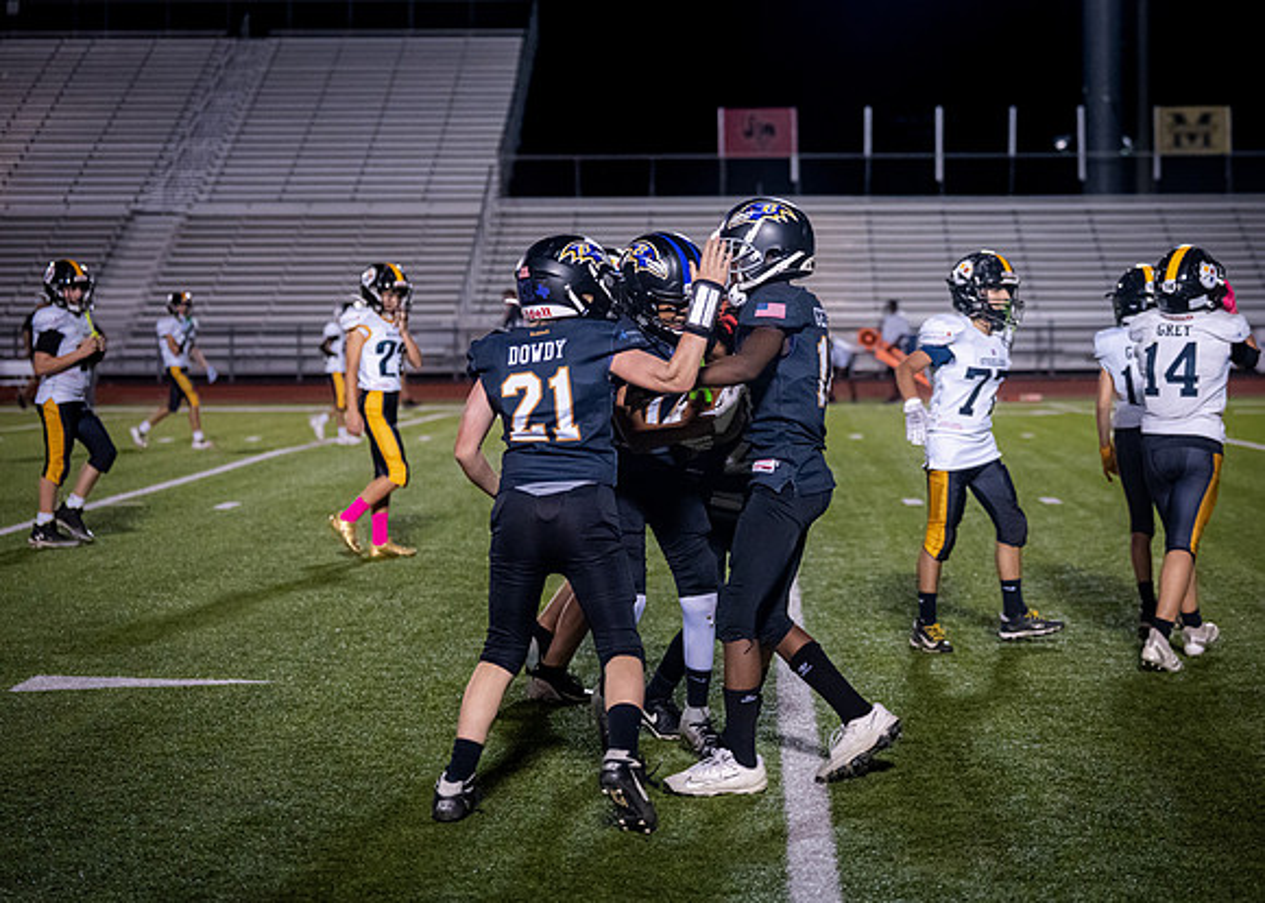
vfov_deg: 16.4
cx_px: 788
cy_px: 383
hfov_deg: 22.8
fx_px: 3130
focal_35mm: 87
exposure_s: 1/1000
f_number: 2.8
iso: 4000
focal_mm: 70
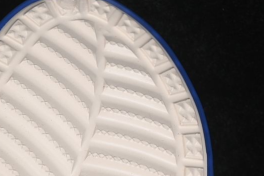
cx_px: 72
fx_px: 1130
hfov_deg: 13.3
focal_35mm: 154
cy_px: 160
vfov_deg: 8.9
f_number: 7.1
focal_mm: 50
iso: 160
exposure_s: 1/80
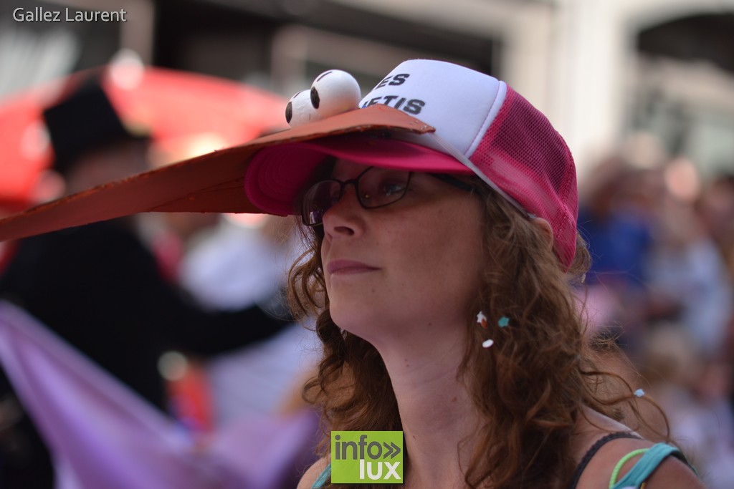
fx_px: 2814
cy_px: 244
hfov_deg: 14.9
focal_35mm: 138
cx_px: 367
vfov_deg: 9.9
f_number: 2.8
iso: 100
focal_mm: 92
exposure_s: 1/640
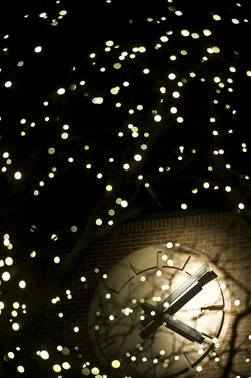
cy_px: 235
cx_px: 126
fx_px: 2535
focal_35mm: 242
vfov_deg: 8.5
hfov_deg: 5.7
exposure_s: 1/60
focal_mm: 180
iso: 800
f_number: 2.8
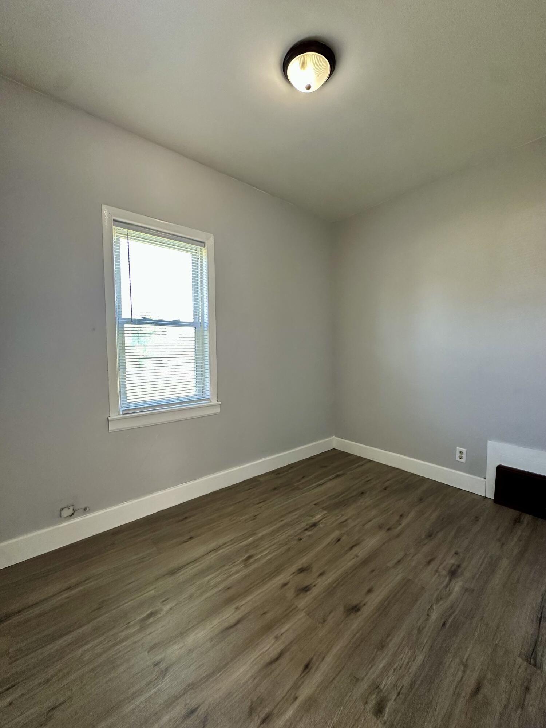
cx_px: 273
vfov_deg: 102.1
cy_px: 364
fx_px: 294
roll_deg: +0.4
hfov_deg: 85.7
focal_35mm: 14
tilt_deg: -1.6
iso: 250
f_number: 2.2
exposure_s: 1/99
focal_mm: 2.22
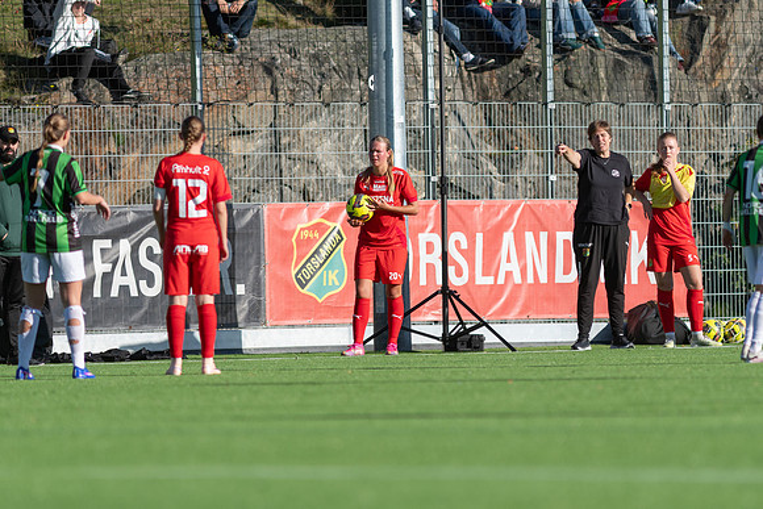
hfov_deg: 4.4
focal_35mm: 473
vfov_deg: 2.9
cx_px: 382
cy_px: 254
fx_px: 10033
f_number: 3.2
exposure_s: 1/2000
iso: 100
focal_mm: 300
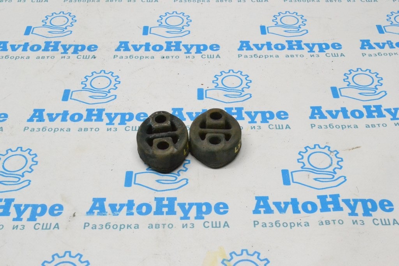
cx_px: 200
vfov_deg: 26.5
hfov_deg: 38.9
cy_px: 133
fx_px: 565
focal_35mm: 51
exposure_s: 1/160
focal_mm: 34
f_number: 13
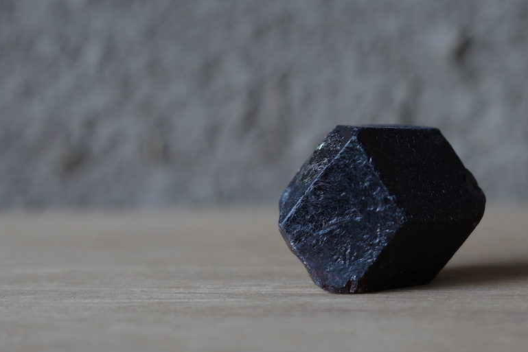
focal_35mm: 78
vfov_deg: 17.4
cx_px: 377
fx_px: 1144
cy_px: 101
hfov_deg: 25.8
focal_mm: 26
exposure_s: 1/60
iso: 200
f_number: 2.8
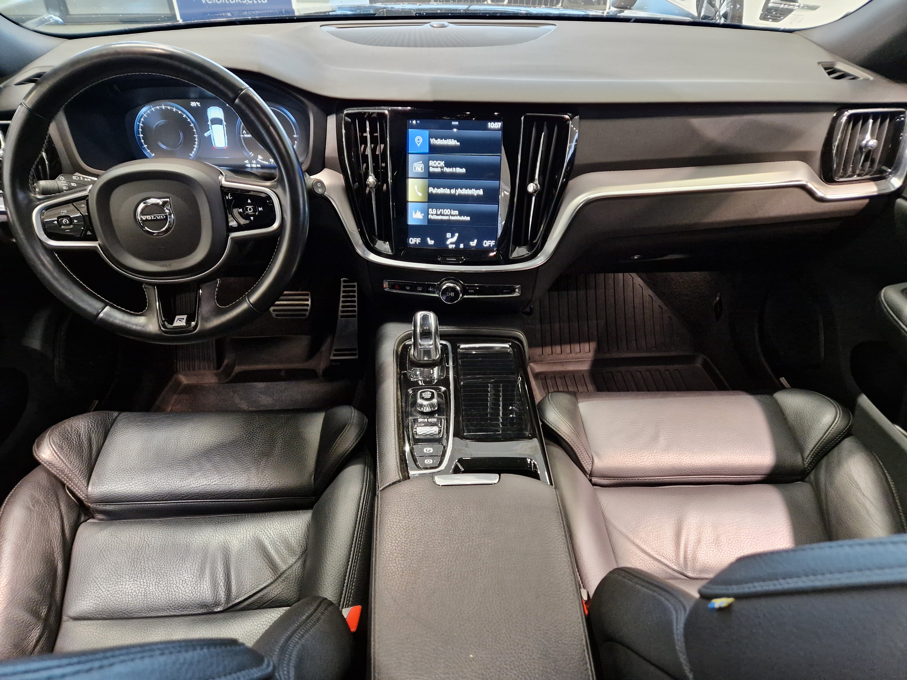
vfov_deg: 58.9
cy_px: 340
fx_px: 603
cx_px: 454
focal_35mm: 23
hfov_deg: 73.9
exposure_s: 1/100
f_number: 1.8
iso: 640
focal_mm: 5.4
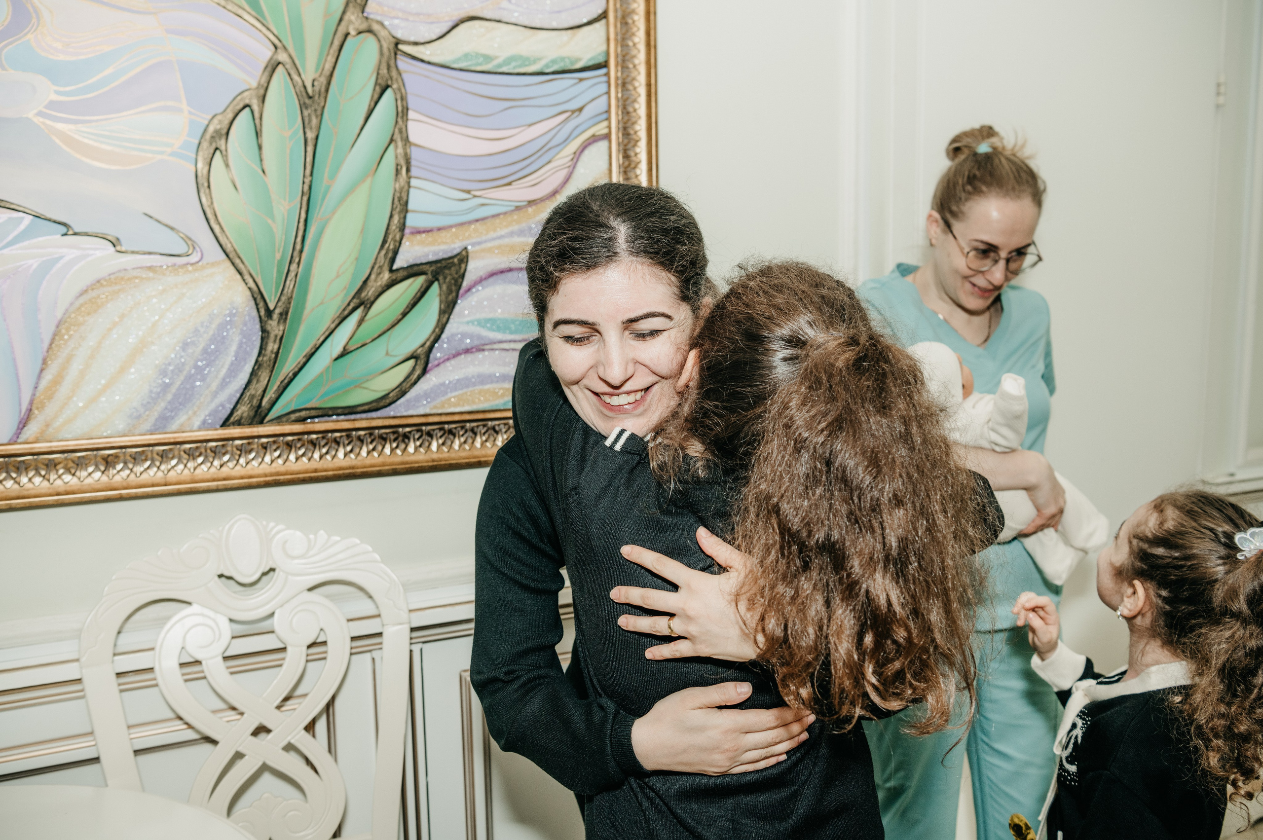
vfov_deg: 40.6
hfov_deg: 58.2
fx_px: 1135
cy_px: 421
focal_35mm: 32
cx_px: 615
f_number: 4.5
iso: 320
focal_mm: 31
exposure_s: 1/160
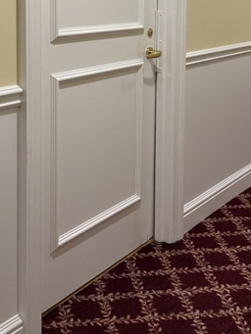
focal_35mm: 54
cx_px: 100
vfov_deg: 33.8
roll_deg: -0.4
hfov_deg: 27.0
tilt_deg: -5.0
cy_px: 40
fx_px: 522
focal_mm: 6.76
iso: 125
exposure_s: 1/120
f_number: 1.78
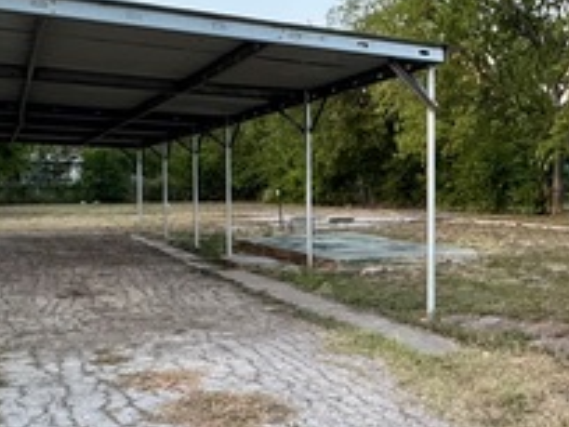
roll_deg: +0.4
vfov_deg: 32.9
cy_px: 232
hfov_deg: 41.9
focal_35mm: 44
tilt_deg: -4.2
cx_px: 413
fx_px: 723
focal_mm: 2.22
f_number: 2.2
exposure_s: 1/99
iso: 160
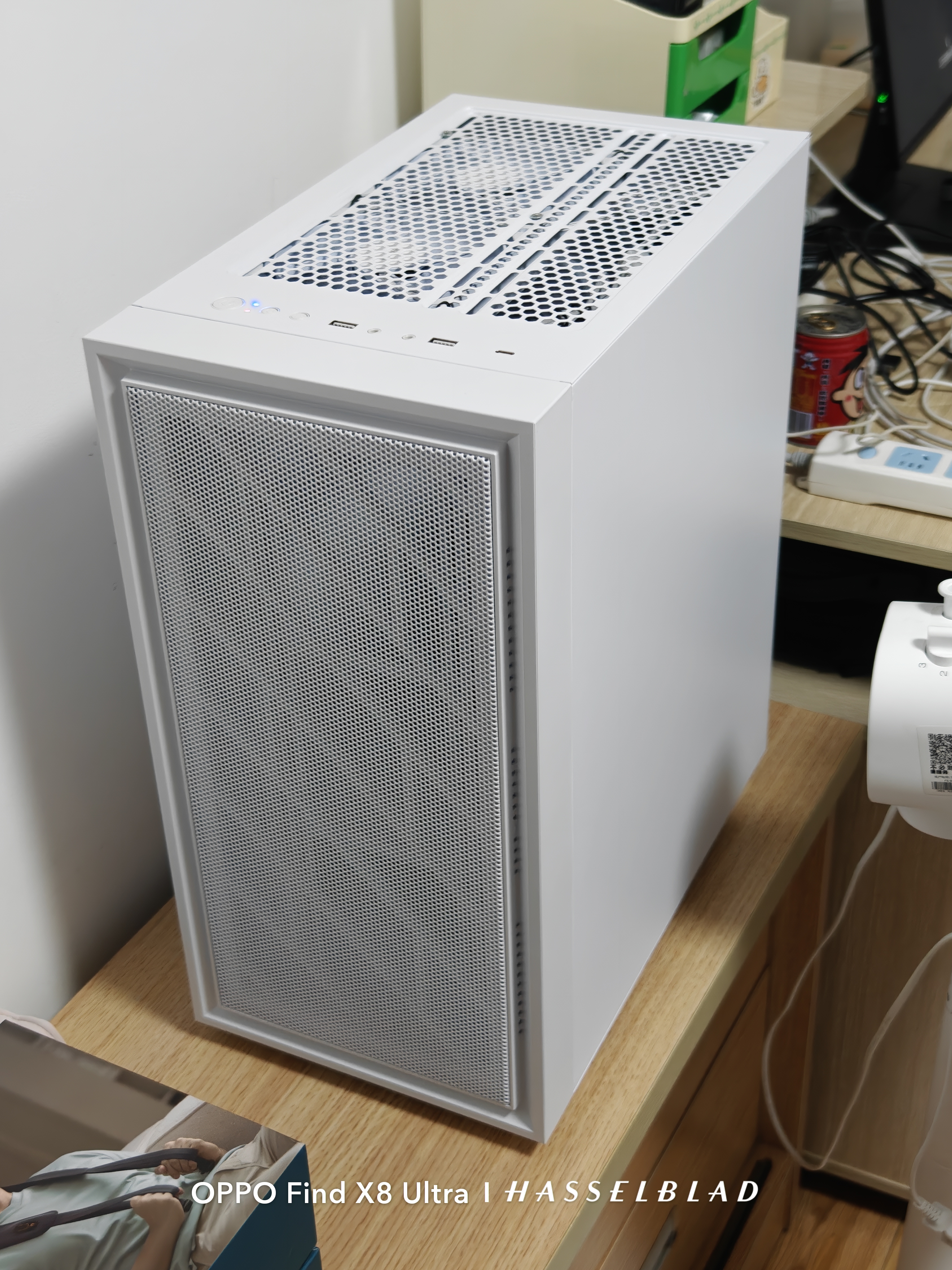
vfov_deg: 40.4
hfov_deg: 30.9
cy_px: 635
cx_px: 476
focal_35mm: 47
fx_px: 1723
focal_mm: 8.67
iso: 2500
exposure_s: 1/50
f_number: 1.8
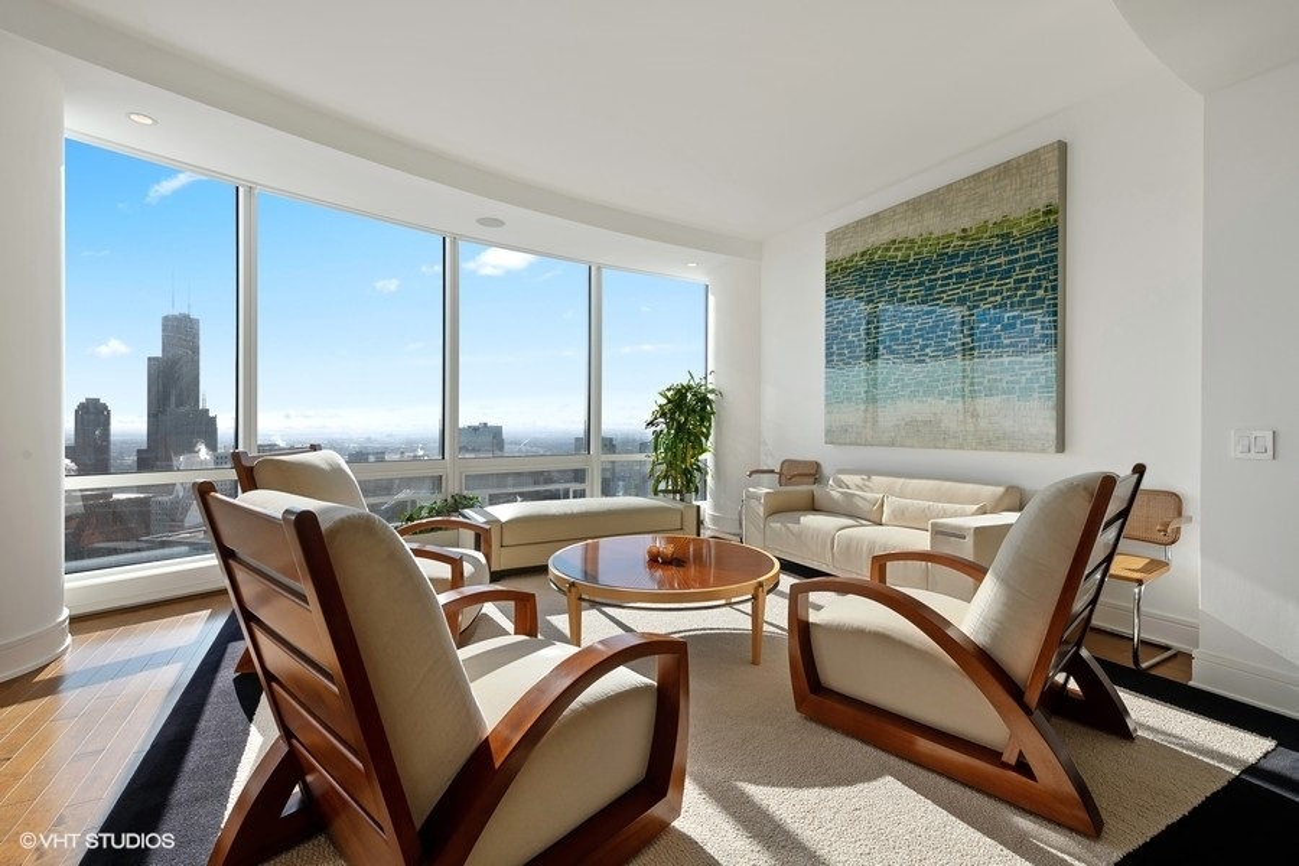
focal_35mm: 16
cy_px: 433
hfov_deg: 96.7
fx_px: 577
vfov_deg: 73.7
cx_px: 650
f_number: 9.5
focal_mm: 16
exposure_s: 1/250
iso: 200
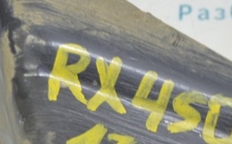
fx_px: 1402
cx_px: 267
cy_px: 101
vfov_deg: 5.9
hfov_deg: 9.3
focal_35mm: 222
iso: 400
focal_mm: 38
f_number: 5.6
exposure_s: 1/20
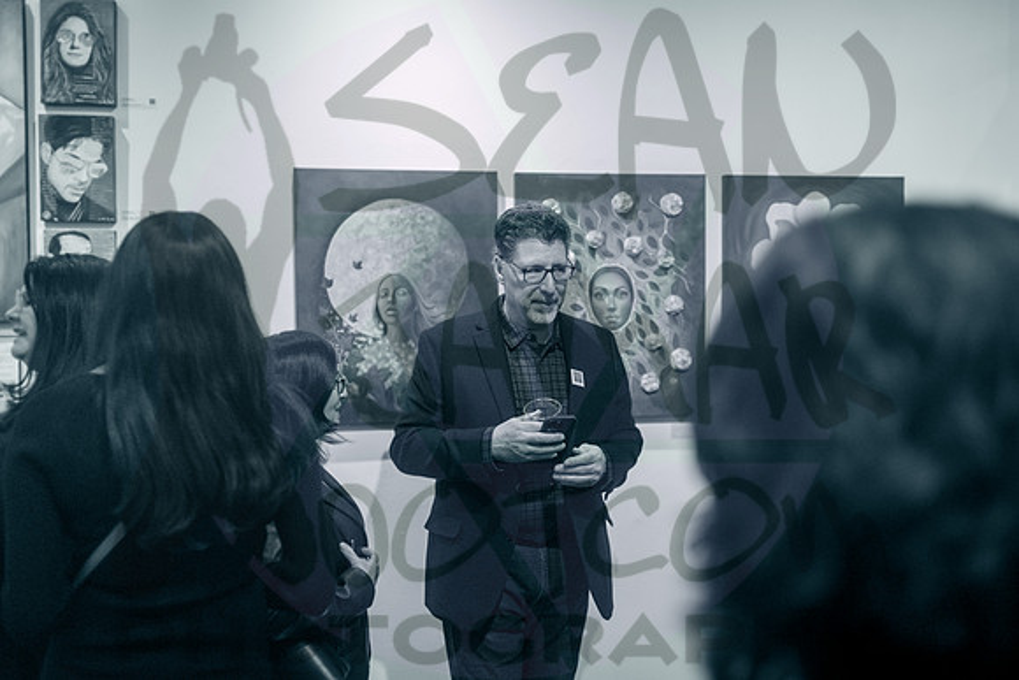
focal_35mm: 37
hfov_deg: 51.9
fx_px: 1046
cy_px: 340
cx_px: 510
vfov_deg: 36.0
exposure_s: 1/1000
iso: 3200
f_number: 2.2
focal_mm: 35
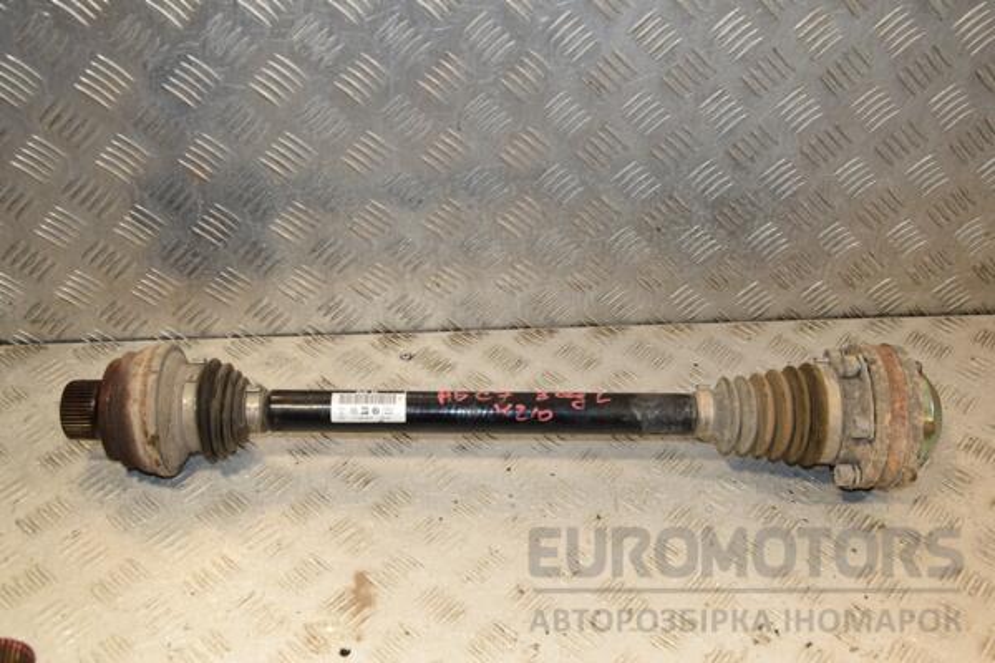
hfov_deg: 49.6
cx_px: 498
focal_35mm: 39
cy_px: 332
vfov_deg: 34.2
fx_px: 1078
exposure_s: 1/200
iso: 800
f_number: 6.3
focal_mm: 26
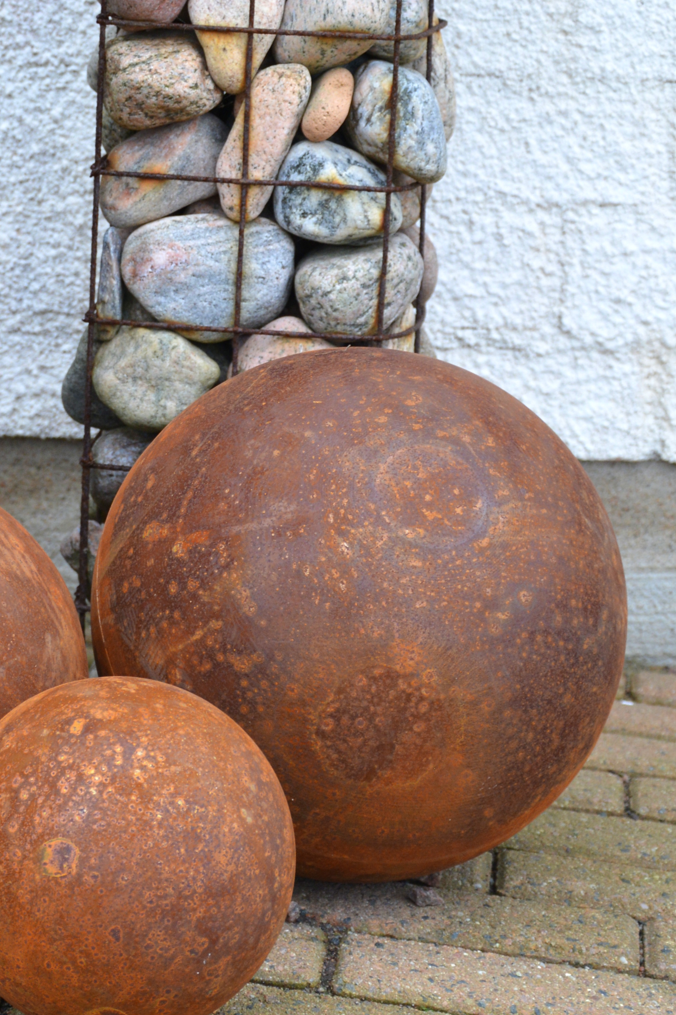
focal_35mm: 126
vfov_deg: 16.3
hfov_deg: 10.8
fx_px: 3549
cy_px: 466
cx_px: 78
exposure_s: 1/125
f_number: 5.6
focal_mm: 42
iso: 360
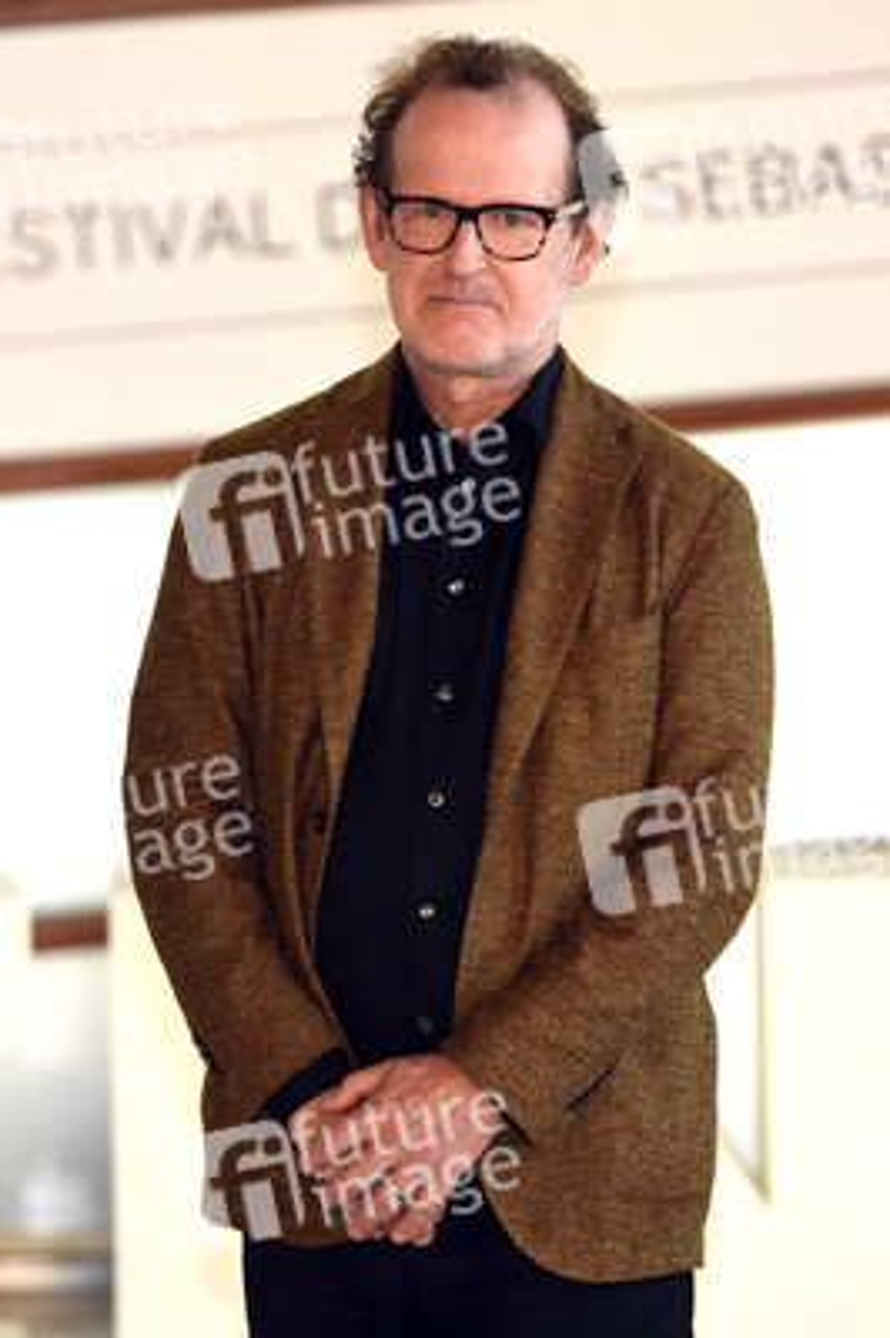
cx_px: 445
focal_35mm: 240
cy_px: 669
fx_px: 8915
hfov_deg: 5.7
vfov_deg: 8.6
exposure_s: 1/320
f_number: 3.2
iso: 800
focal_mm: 160
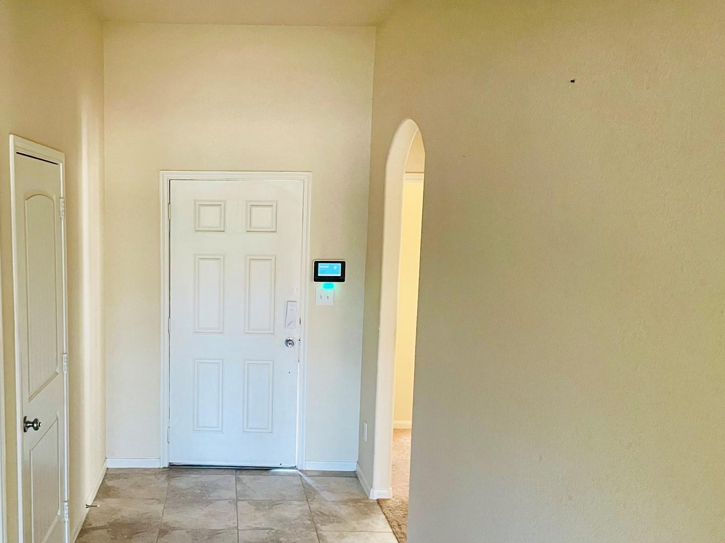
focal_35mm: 36
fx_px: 754
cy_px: 322
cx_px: 226
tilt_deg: -7.7
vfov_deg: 39.5
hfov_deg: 50.2
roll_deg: -0.5
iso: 500
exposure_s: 1/60
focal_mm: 4.2
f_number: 1.6
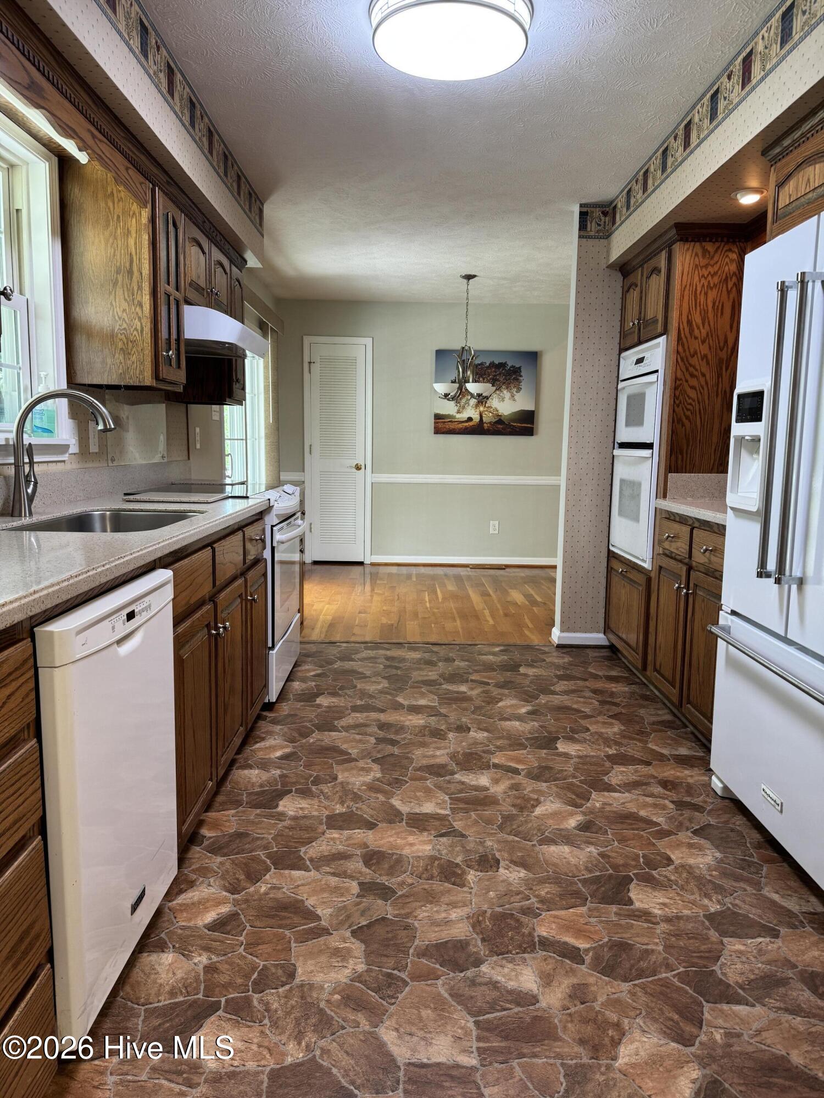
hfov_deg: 56.8
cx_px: 412
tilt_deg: -8.4
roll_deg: -0.8
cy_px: 549
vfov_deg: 71.6
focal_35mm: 24
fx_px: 762
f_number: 1.78
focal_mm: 6.76
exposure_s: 1/60
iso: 125
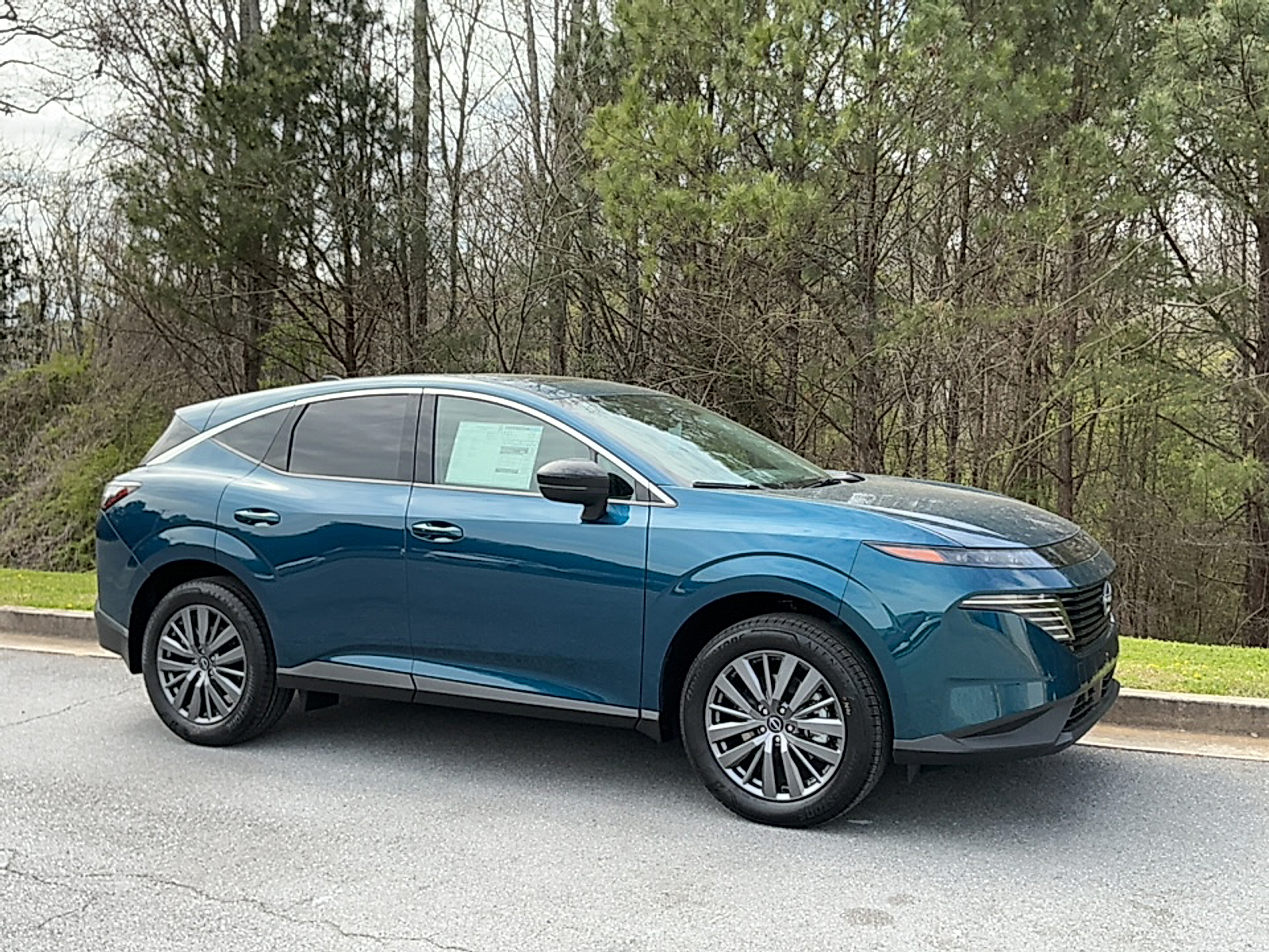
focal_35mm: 29
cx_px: 634
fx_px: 1063
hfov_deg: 61.7
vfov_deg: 48.2
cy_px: 476
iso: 25
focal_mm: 3
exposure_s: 1/674
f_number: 1.8
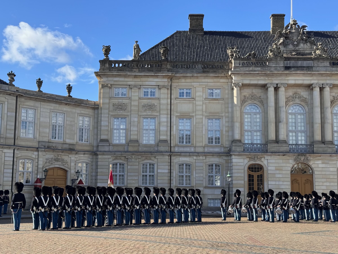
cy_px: 127
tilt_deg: +7.7
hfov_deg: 39.7
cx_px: 169
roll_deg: +0.2
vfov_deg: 30.3
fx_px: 469
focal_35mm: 48
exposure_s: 1/2252
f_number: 1.78
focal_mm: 6.76
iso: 64
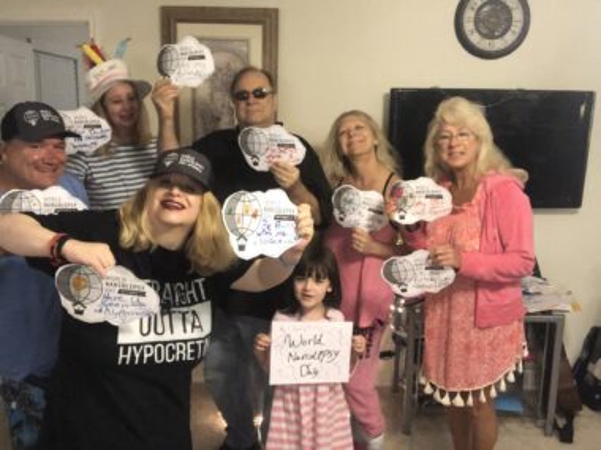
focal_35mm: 32
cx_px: 300
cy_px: 225
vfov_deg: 44.2
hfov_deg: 56.8
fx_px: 556
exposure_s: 1/40
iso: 320
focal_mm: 2.87
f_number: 2.2
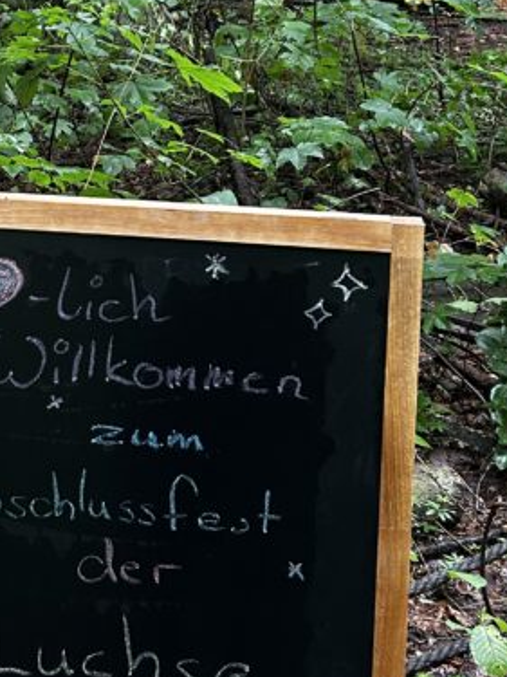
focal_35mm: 71
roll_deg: -0.7
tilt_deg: -13.8
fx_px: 1387
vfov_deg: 27.1
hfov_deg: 20.0
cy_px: 184
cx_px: -14
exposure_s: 1/60
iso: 160
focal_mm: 5.7
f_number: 1.5
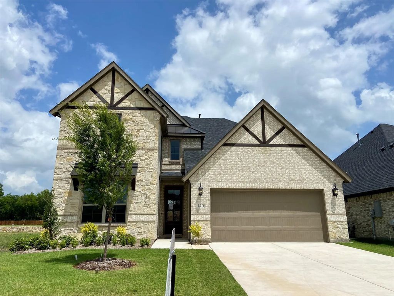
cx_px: 197
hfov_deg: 67.3
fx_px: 296
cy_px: 148
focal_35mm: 26
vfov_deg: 53.1
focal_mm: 4.25
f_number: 1.8
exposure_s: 1/6410
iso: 32
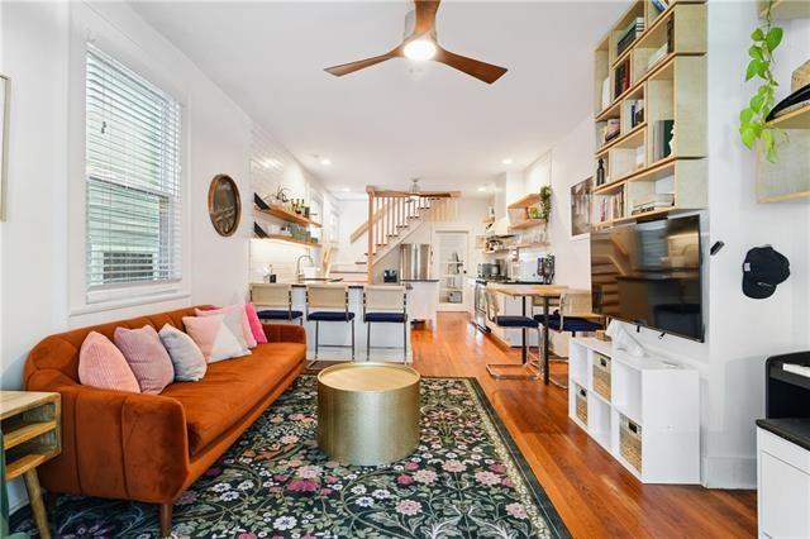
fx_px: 360
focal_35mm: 16
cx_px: 405
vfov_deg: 73.7
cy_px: 270
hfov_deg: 96.8
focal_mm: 16
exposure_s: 1/5
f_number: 11
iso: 800
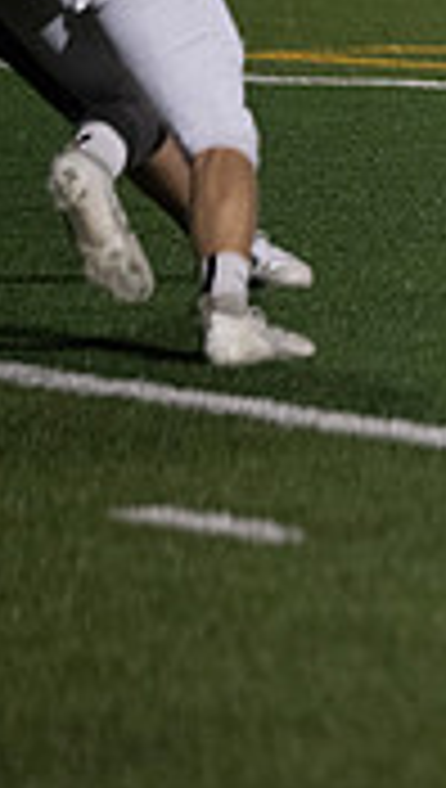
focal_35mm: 676
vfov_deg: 3.2
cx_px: 1257
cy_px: -11
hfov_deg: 1.8
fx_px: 14151
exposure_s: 1/1250
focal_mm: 195
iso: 5000
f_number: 2.8
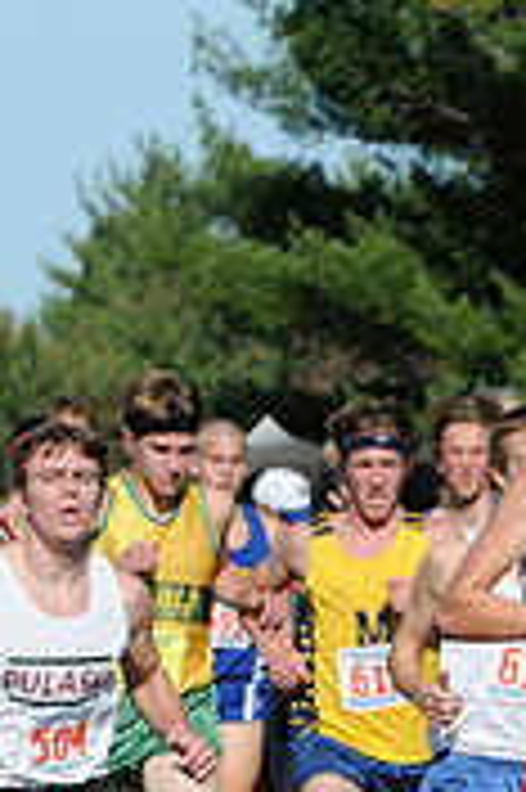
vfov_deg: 3.6
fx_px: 12582
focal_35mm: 573
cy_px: 794
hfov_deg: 2.4
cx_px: 1196
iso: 200
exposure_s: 1/800
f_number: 5.6
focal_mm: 116
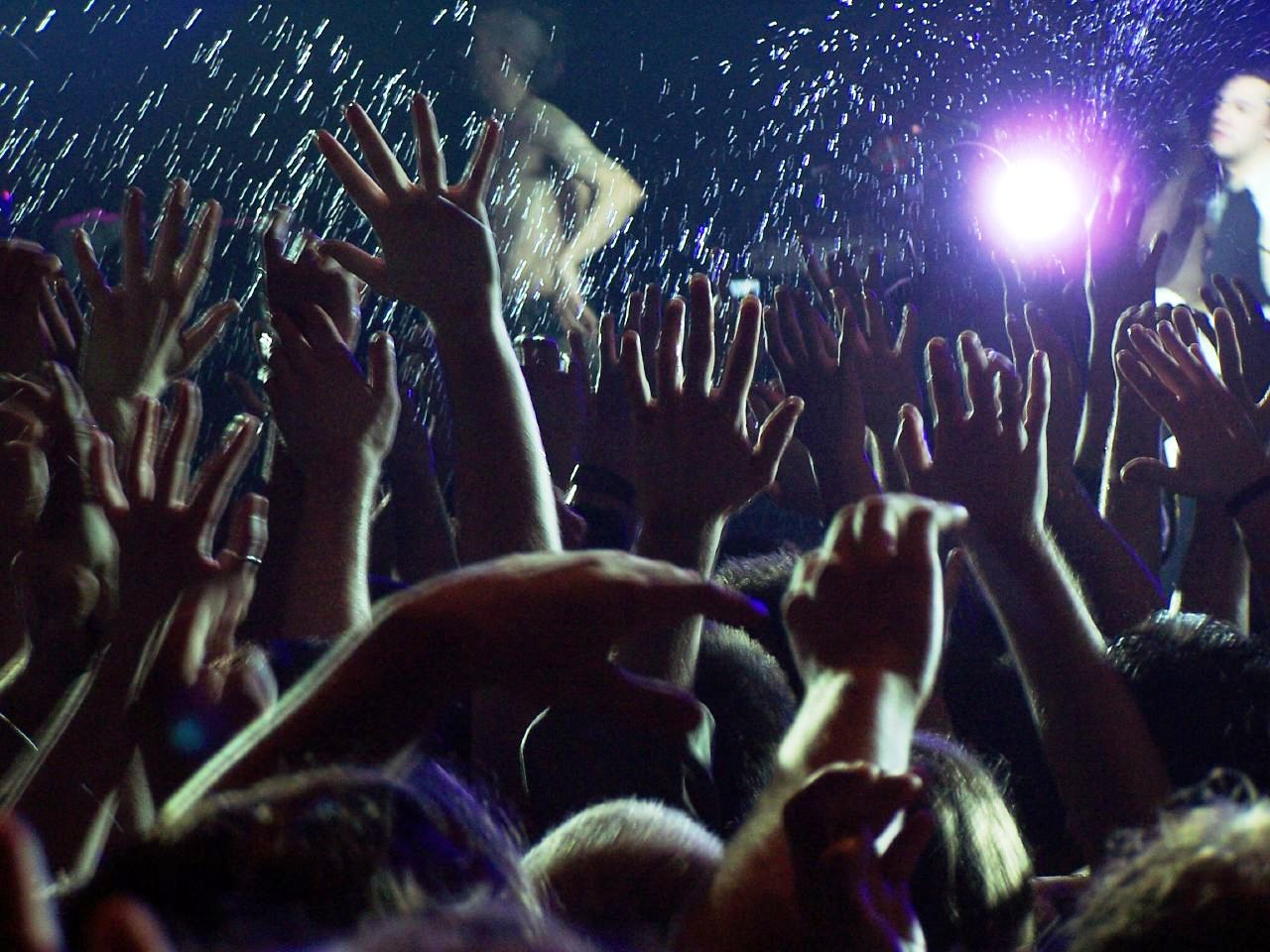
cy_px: 476
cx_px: 635
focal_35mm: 159
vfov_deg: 9.3
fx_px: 5833
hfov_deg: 12.4
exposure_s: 1/60
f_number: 3.2
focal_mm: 26.4
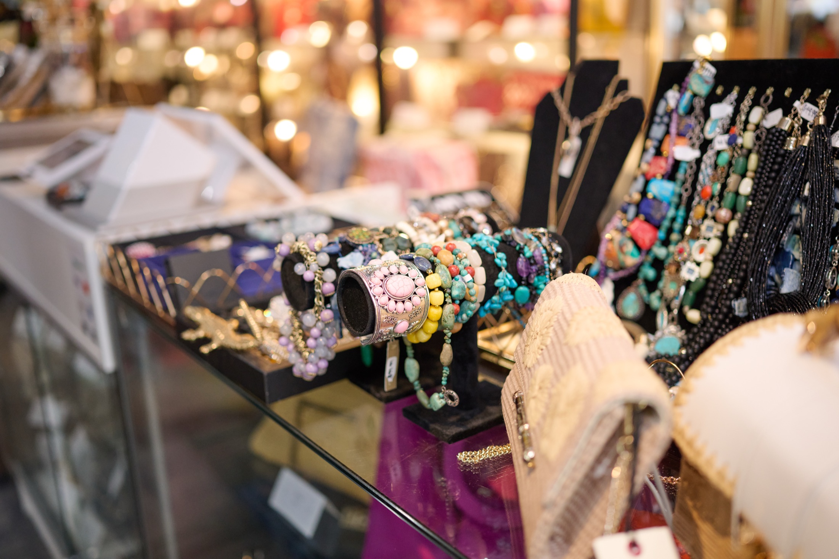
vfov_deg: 37.8
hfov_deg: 54.4
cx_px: 420
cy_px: 280
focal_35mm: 35
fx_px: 816
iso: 800
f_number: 1.8
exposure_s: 1/320
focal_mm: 35
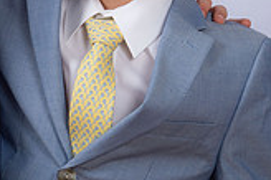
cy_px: 50
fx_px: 1647
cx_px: 15
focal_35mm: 219
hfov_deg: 9.4
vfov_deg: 6.3
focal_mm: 62
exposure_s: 1/160
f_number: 8
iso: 250
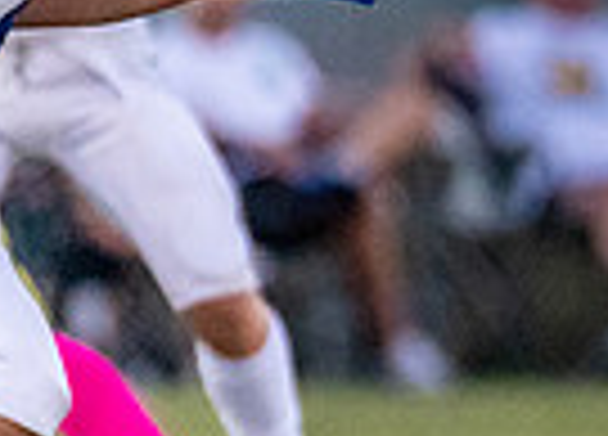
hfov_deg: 1.1
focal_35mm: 1860
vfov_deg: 0.8
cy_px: 30
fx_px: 32182
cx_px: -933
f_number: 2.8
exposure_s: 1/1600
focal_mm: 200
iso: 2500
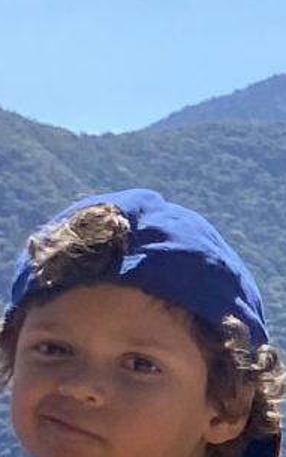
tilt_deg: -3.9
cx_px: 1274
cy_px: 496
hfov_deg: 4.9
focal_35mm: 231
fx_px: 2877
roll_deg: +4.0
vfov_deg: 9.0
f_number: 1.8
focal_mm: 4.25
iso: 32
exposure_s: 1/1701
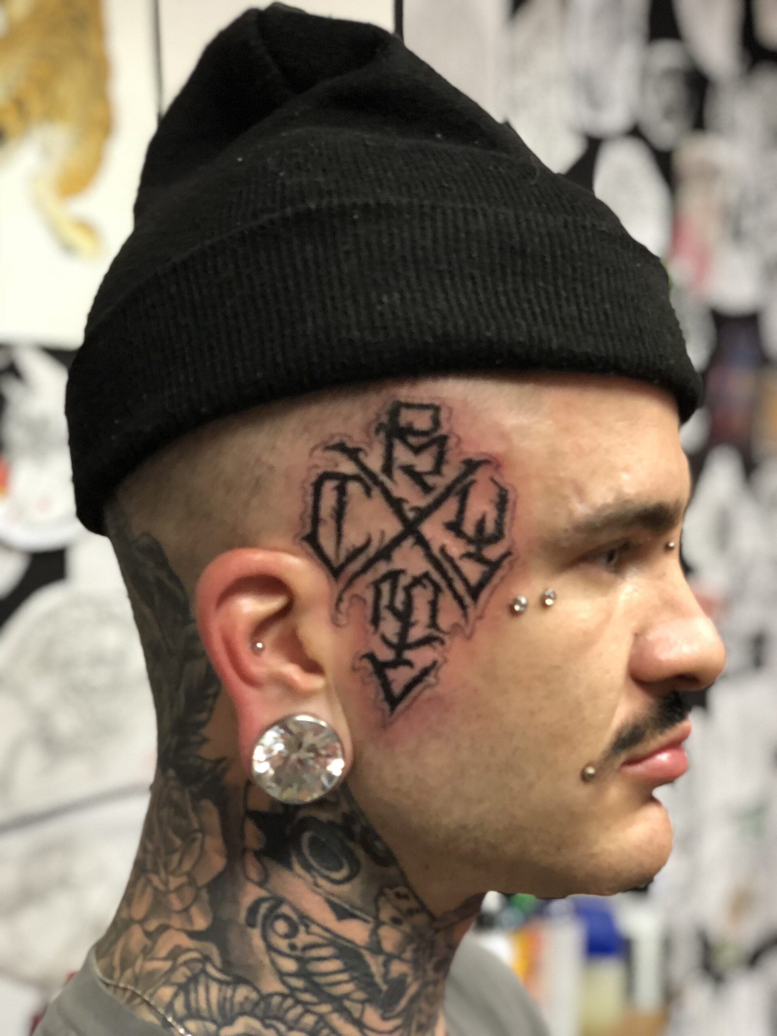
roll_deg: -1.4
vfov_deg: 36.8
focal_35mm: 52
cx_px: 388
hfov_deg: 28.0
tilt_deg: -2.8
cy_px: 518
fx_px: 1556
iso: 125
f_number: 2.4
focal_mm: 6
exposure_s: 1/24
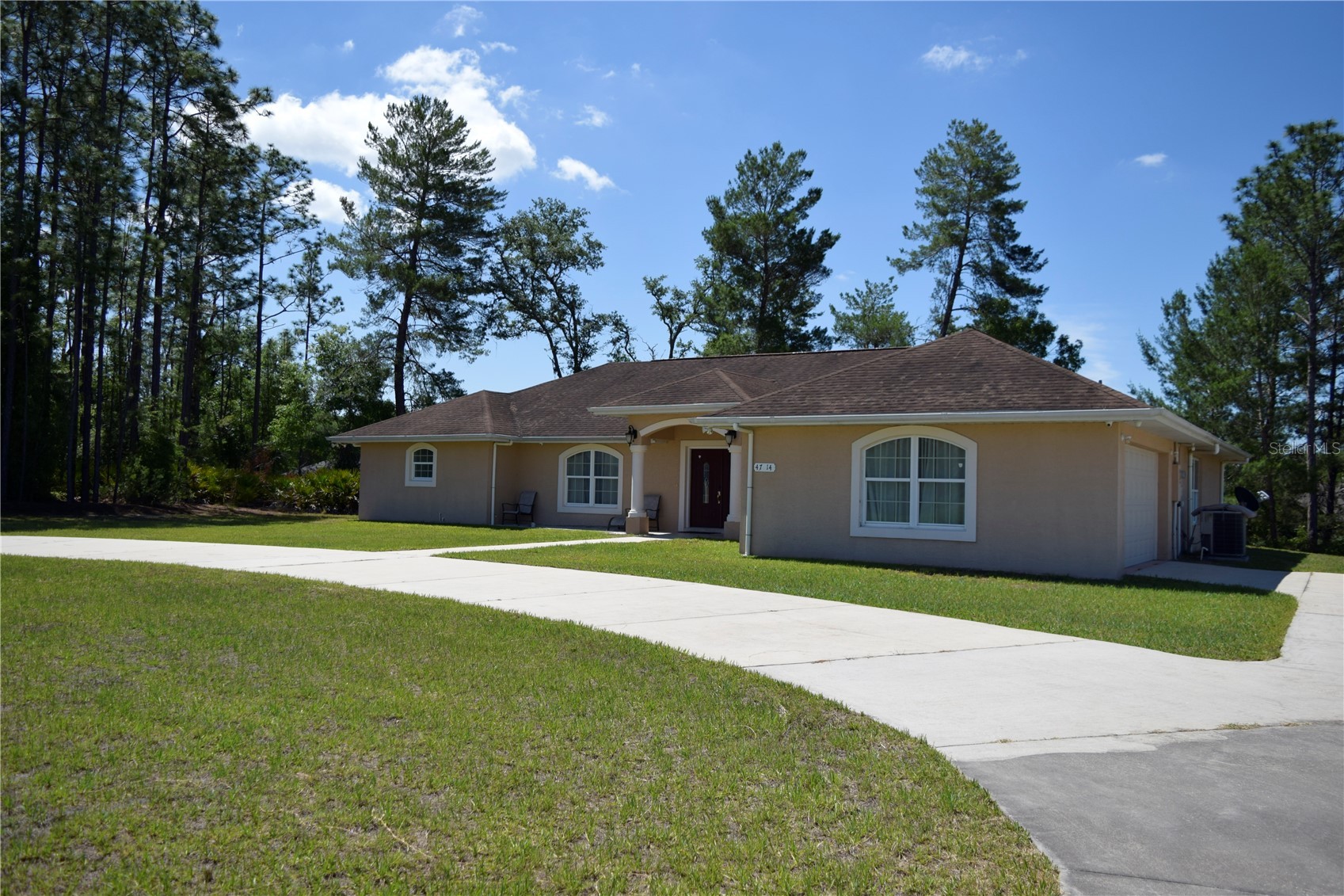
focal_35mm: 27
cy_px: 448
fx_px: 1008
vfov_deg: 47.9
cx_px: 672
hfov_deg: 67.4
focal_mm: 18
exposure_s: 1/2500
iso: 200
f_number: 3.5
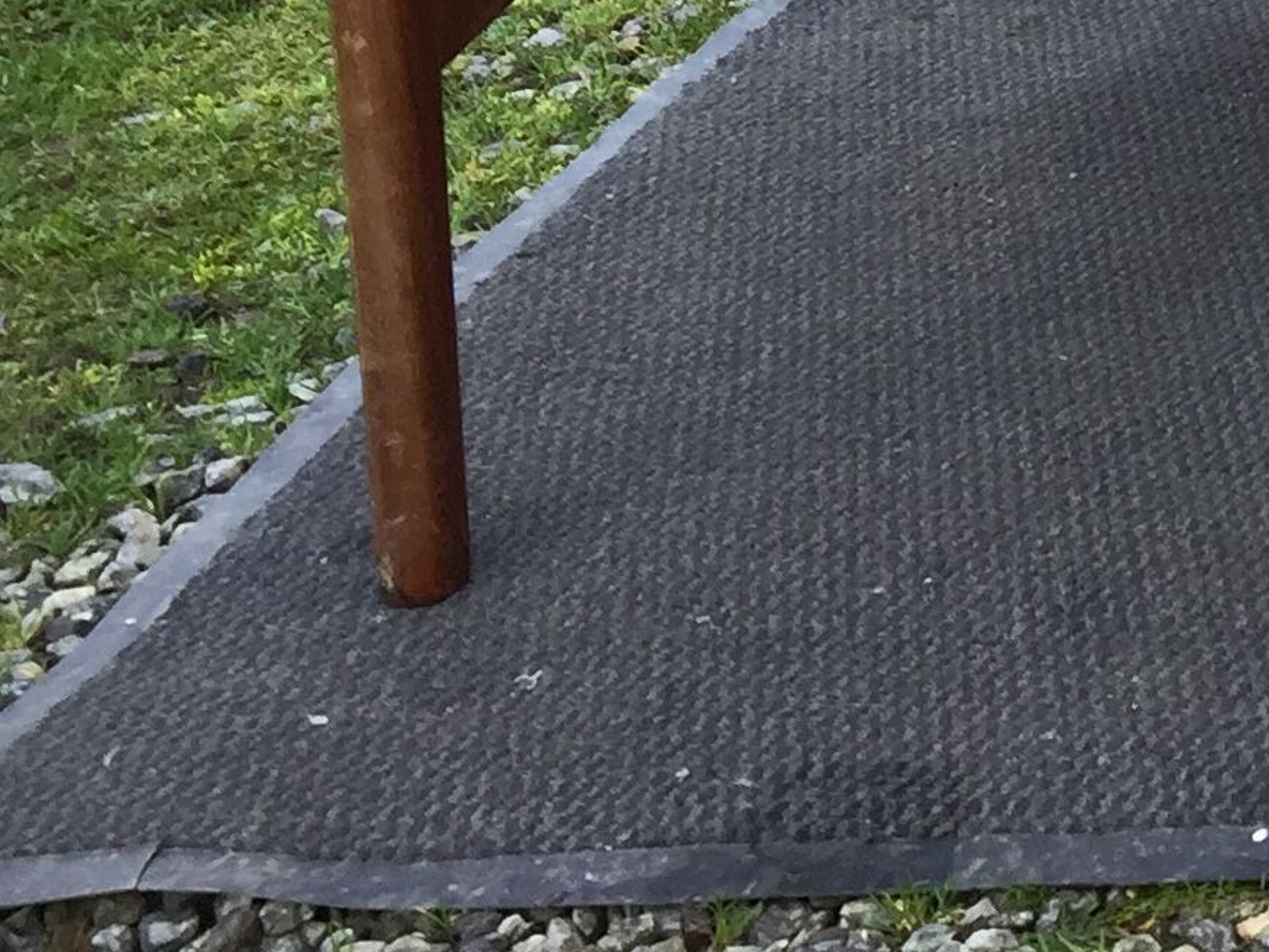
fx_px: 3996
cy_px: -617
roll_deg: +3.5
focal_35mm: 109
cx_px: 2164
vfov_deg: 12.7
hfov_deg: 15.8
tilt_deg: -11.4
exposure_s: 1/100
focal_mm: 4.15
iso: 50
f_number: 2.2
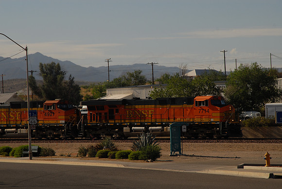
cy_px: 94
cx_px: 141
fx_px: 1411
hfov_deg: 11.4
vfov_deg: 7.6
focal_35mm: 180
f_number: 9
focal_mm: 120
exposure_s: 1/320
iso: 100
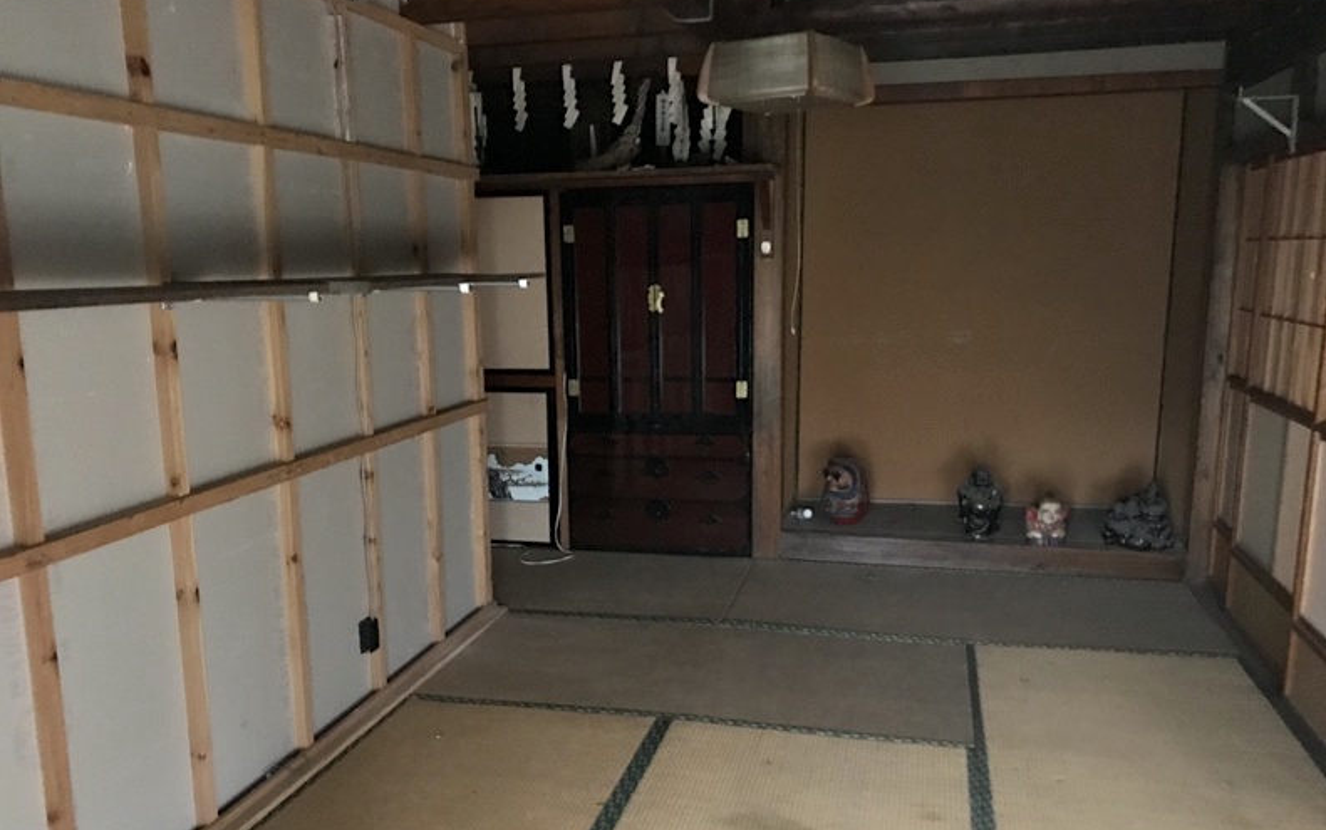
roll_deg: -0.2
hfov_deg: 62.9
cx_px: 669
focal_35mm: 30
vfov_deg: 41.8
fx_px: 1085
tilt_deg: -11.7
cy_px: 464
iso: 160
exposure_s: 1/4
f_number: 1.8
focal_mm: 3.99
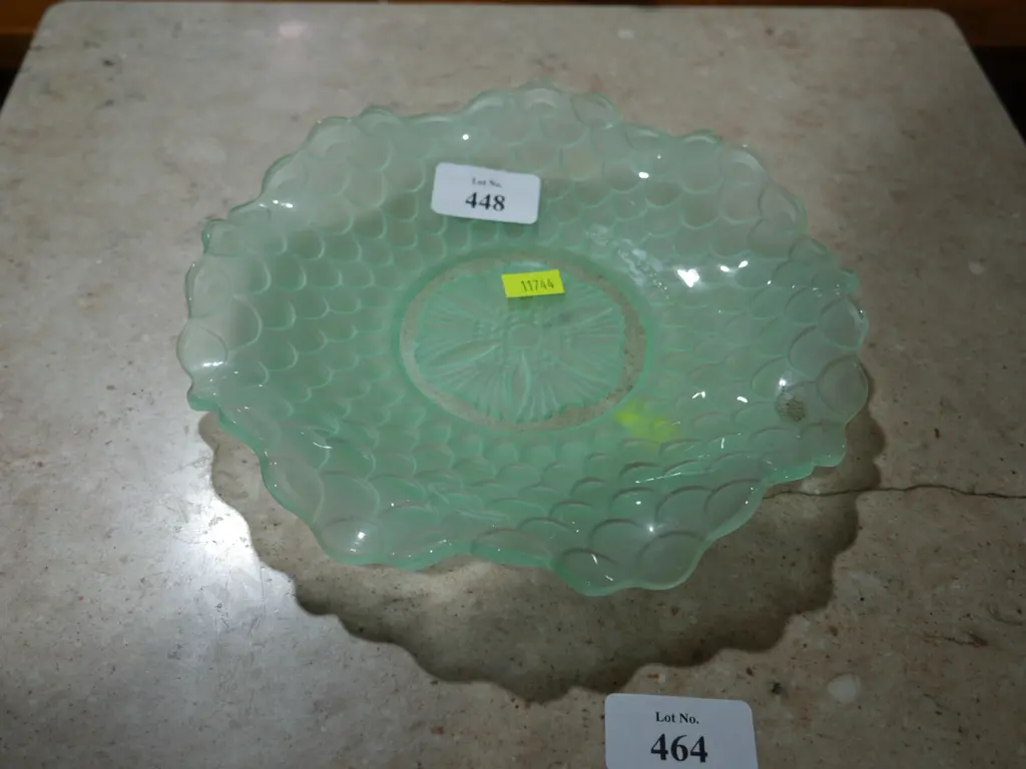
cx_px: 513
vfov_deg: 39.7
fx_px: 1067
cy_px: 384
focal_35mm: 36
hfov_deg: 51.4
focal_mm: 18
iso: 200
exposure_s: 1/125
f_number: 4
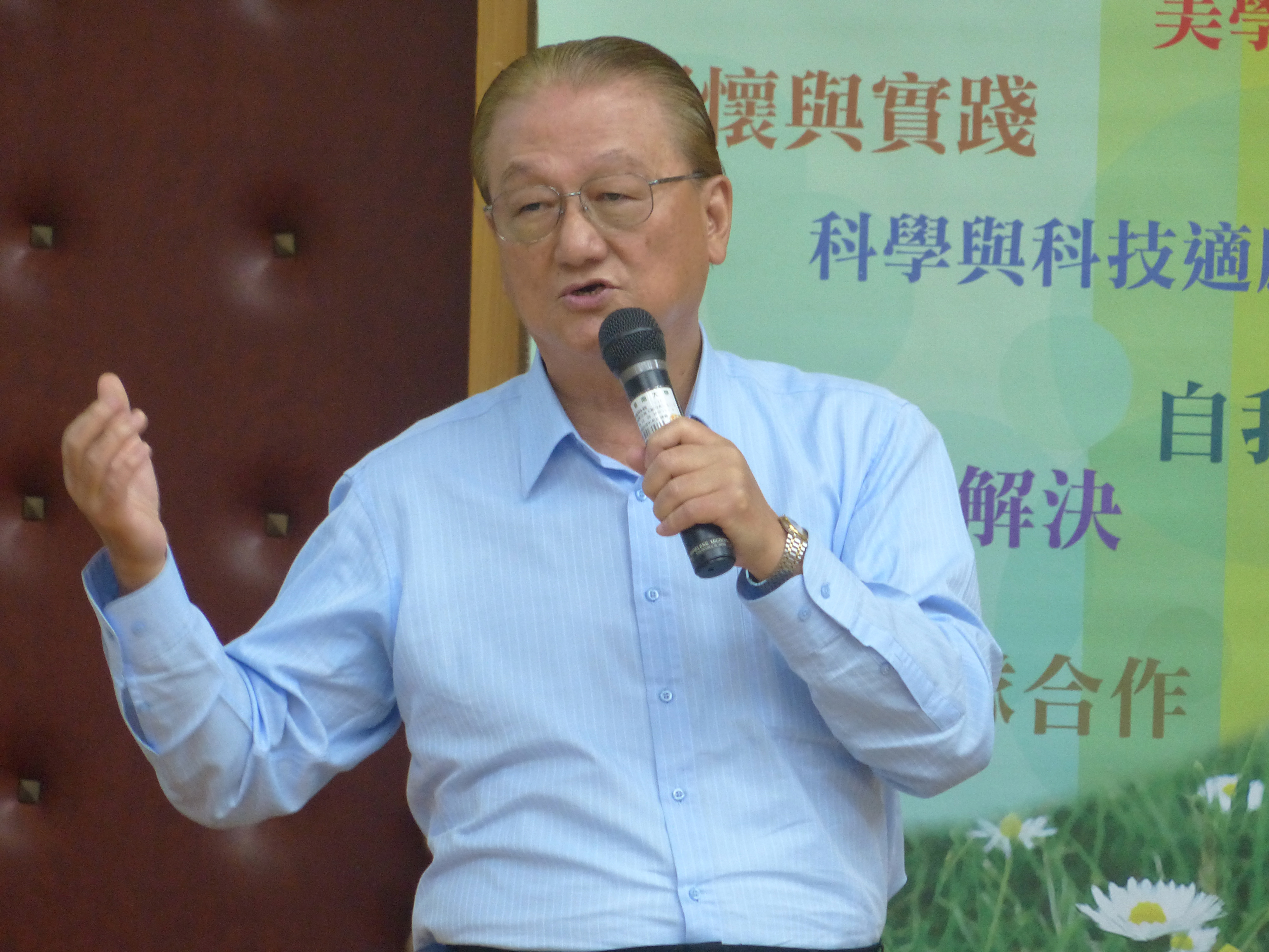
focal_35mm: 493
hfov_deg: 4.0
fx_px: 18073
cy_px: 476
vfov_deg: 3.0
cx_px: 634
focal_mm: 88.7
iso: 400
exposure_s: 1/40
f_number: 2.8
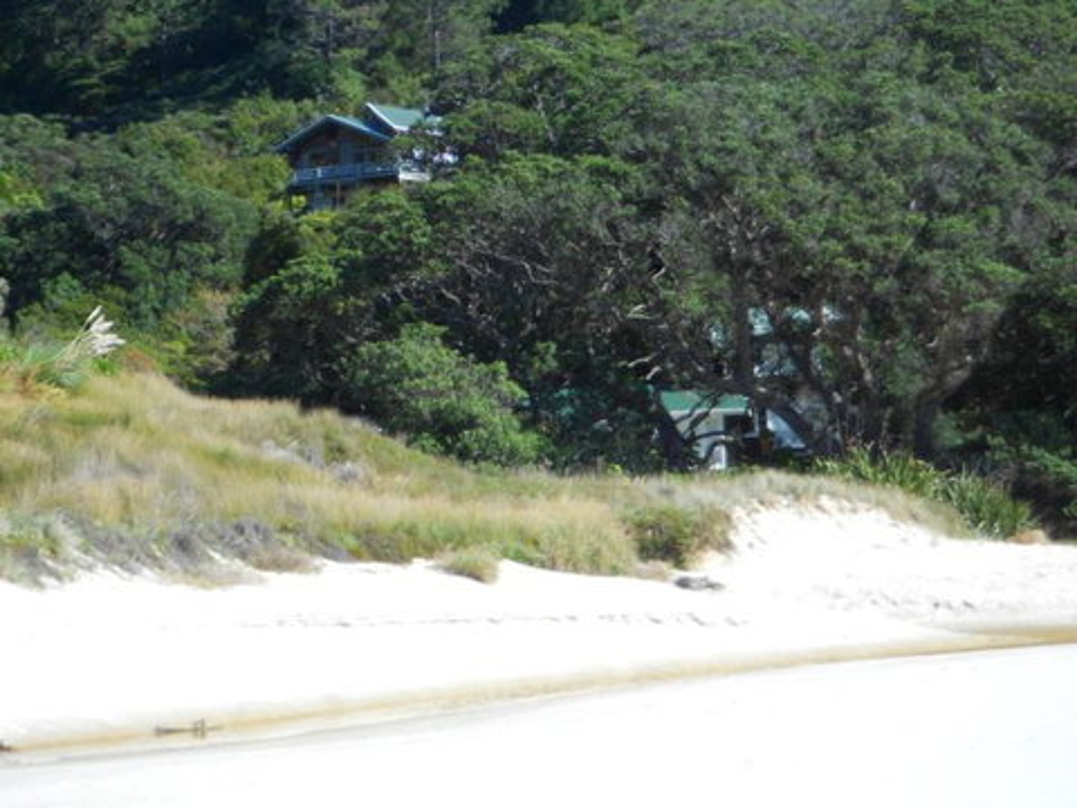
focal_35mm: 113
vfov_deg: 13.1
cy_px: 404
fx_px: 3516
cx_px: 538
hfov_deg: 17.4
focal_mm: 20.1
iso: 80
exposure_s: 1/200
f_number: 6
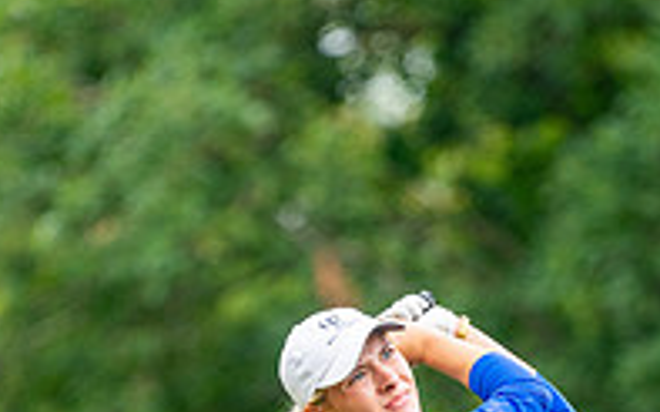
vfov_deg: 1.3
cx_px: 399
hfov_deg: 2.0
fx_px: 18791
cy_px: 727
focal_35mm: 1045
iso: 400
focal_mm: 300
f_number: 4.5
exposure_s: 1/640
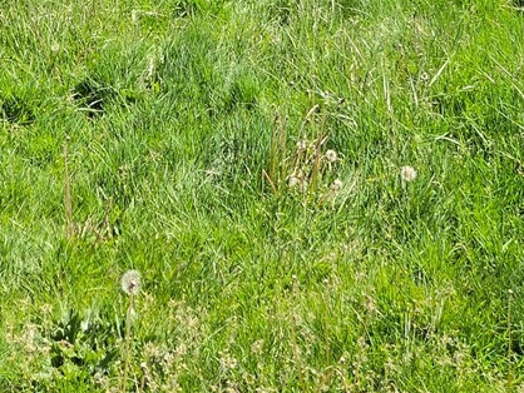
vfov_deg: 14.8
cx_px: 302
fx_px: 1333
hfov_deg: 22.2
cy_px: -300
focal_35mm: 88
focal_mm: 5.4
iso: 80
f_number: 1.8
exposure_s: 1/2259
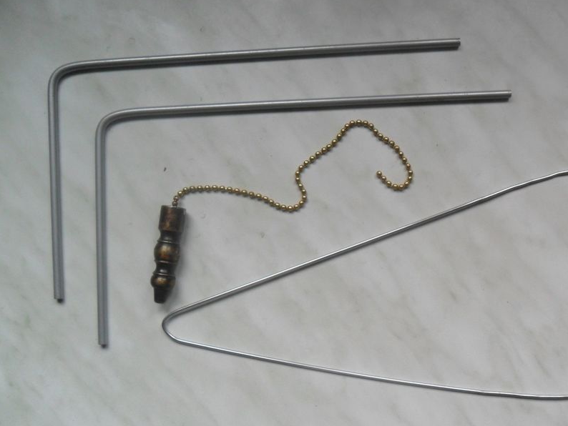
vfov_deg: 41.7
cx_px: 356
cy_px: 249
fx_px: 558
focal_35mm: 34
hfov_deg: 53.3
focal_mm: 4.9
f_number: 3.5
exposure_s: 1/30
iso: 160
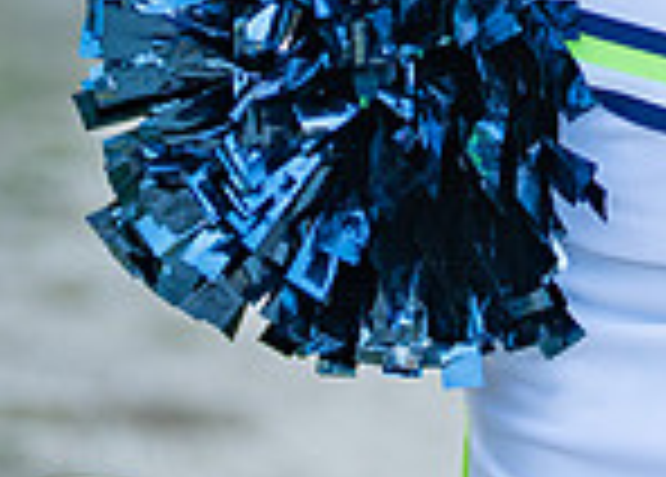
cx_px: 779
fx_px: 4809
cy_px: -268
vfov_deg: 5.6
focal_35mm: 254
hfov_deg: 7.9
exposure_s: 1/1000
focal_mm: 50
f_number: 1.2
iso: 100
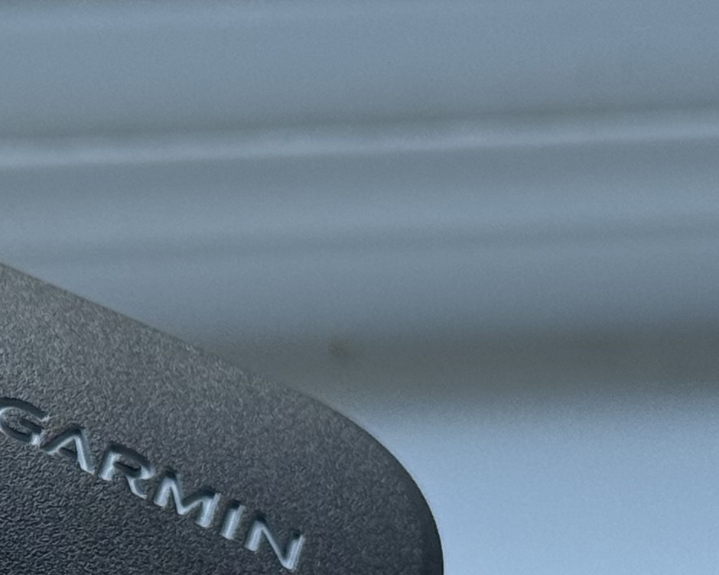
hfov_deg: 9.4
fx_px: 4277
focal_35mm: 201
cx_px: -235
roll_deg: +0.7
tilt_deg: -44.6
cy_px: 460
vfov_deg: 7.7
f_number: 1.78
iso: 100
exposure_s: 1/121
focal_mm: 6.76
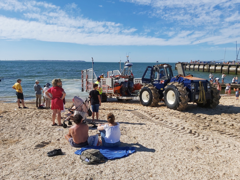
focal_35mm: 26
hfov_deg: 67.3
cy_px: 90
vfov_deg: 53.1
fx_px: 180
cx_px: 120
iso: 64
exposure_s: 1/3435
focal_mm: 3.92
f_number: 1.7
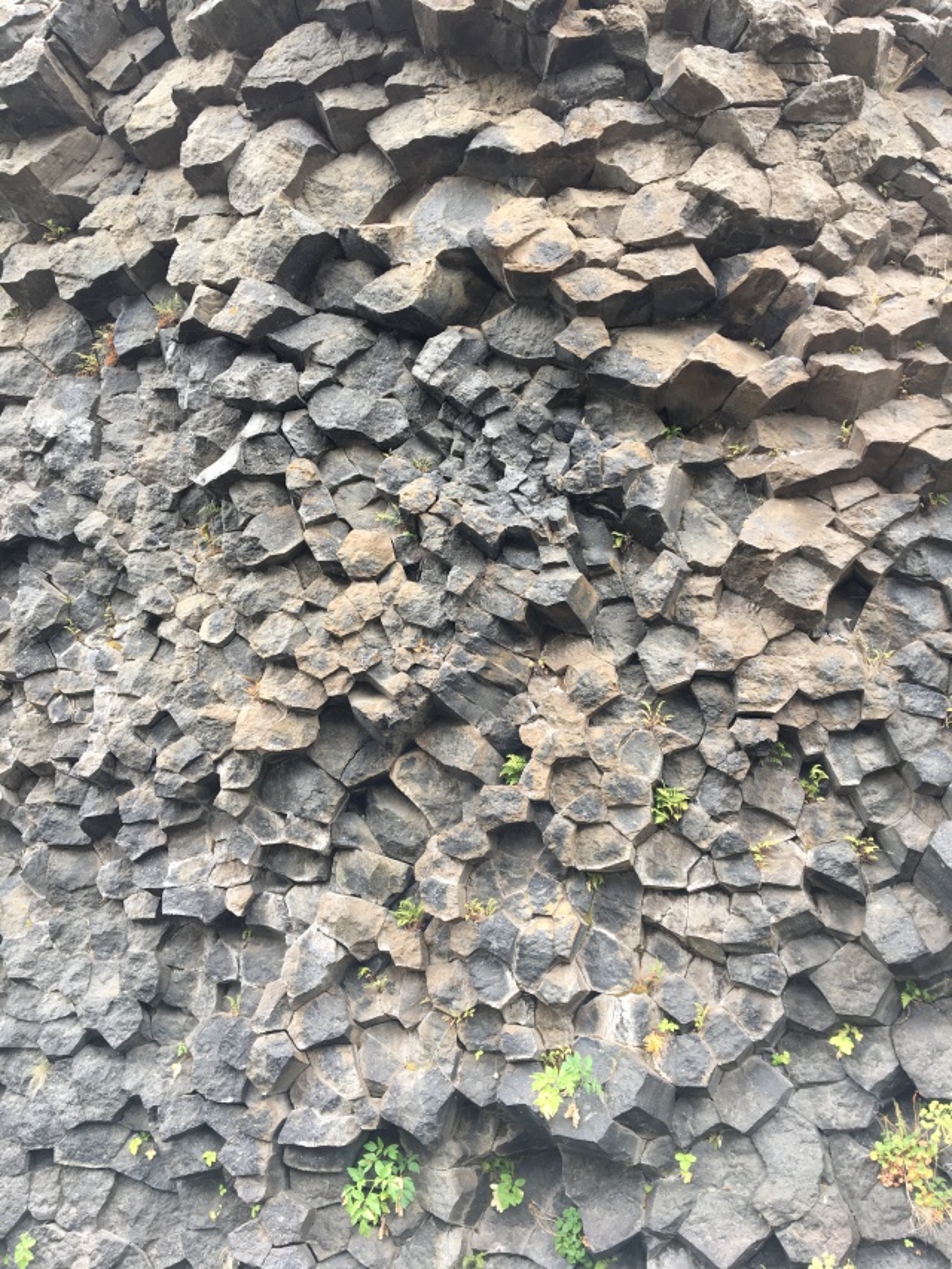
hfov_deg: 48.2
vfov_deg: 61.7
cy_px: 634
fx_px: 1063
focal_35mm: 29
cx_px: 476
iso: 25
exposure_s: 1/60
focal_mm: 4.15
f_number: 2.2
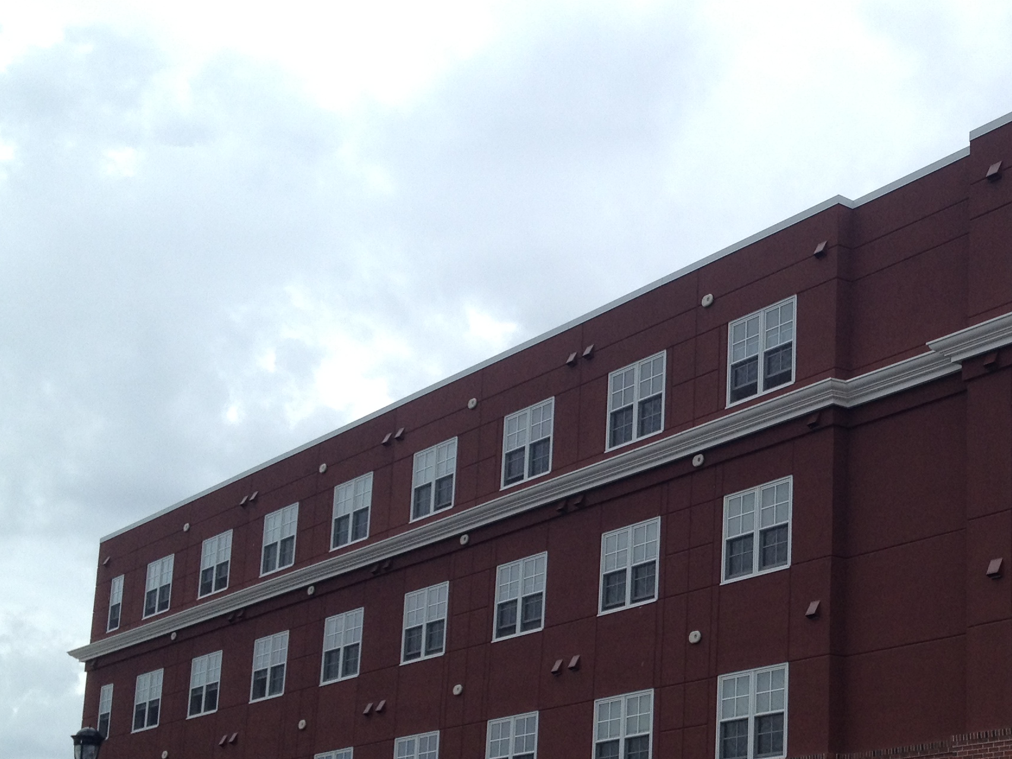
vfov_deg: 21.7
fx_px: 1959
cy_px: 606
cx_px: 906
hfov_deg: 27.9
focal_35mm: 67
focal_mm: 4.28
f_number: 2.4
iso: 50
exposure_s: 1/876
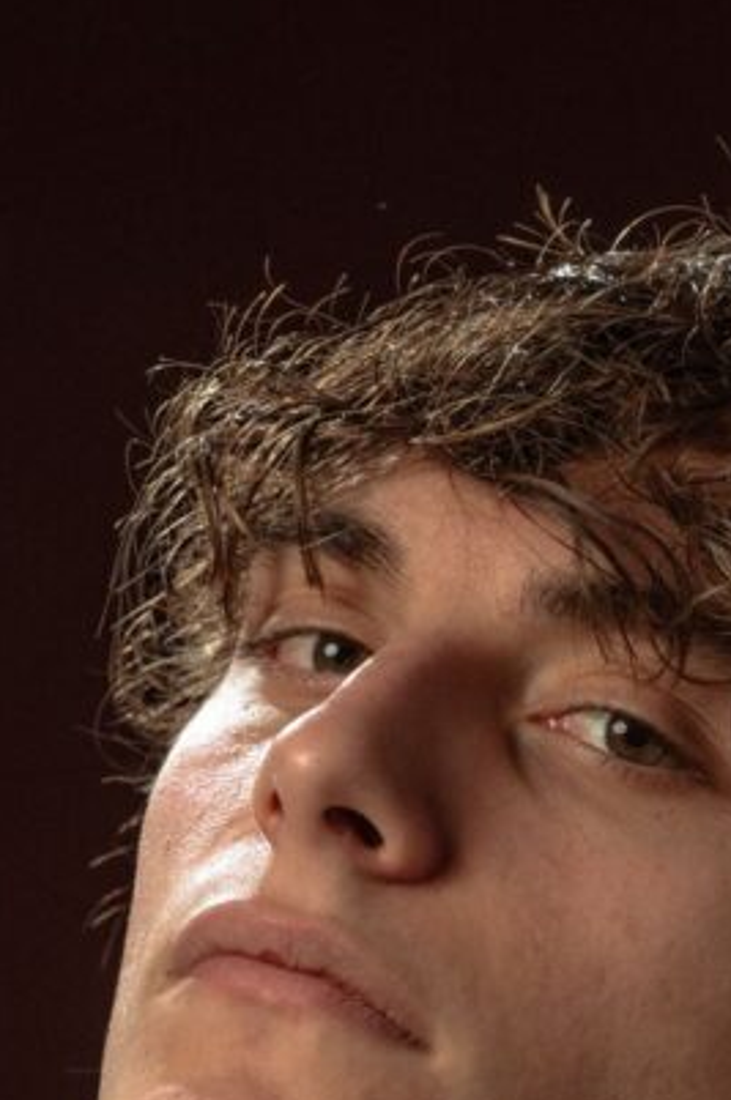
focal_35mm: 153
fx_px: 4672
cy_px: 1313
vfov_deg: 13.1
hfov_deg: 8.9
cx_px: 508
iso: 100
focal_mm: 60
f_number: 13
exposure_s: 1/200
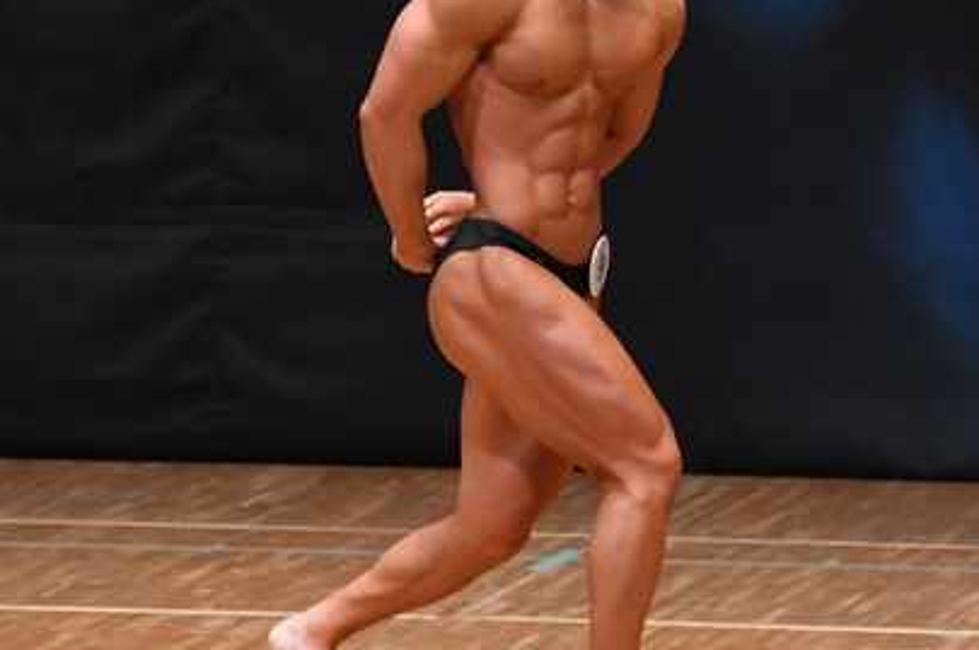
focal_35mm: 546
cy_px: 230
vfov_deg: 2.5
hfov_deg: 3.8
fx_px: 14830
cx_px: 586
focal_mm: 190
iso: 5000
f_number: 5.6
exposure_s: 1/400
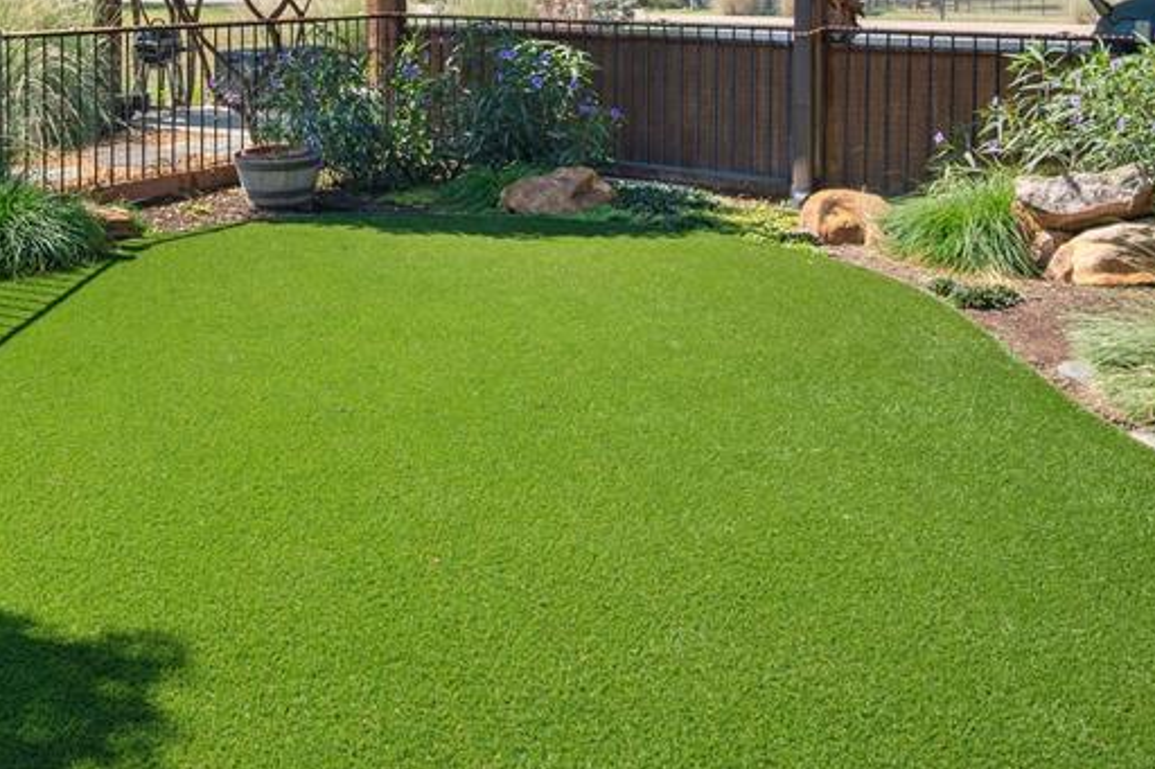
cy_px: 27
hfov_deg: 49.9
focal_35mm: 38
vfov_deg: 32.6
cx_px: 395
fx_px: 1219
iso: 250
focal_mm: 19
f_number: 8
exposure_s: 1/80
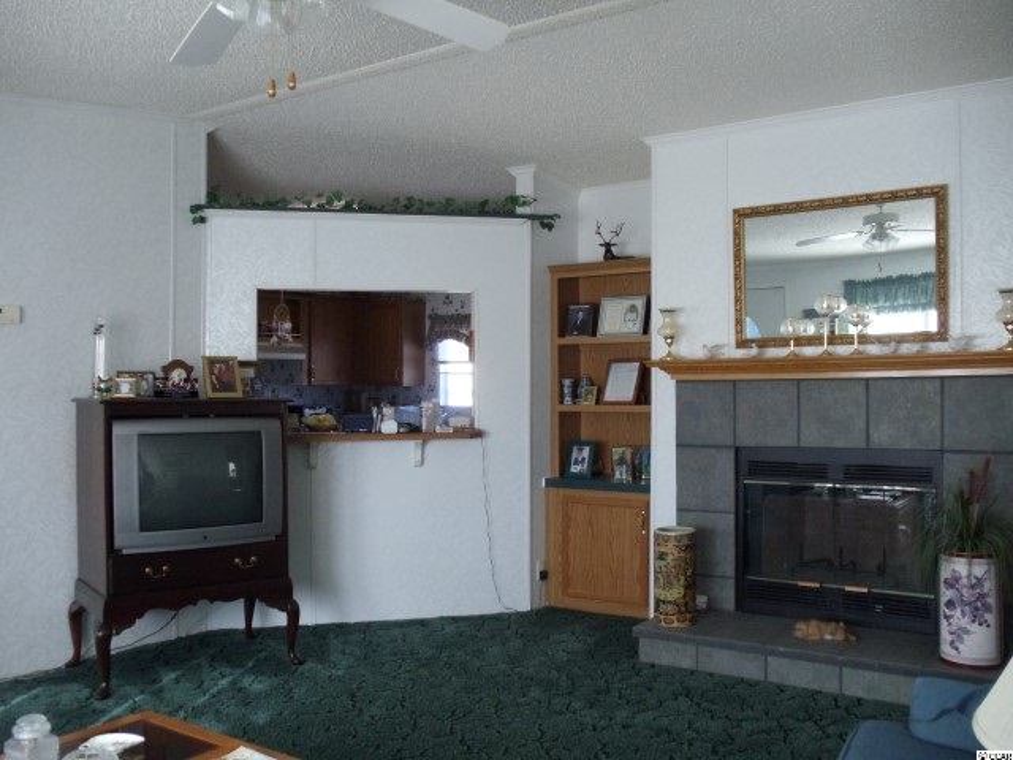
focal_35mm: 44
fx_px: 1288
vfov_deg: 32.9
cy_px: 380
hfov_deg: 42.9
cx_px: 506
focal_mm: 6
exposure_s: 1/80
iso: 400
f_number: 3.5
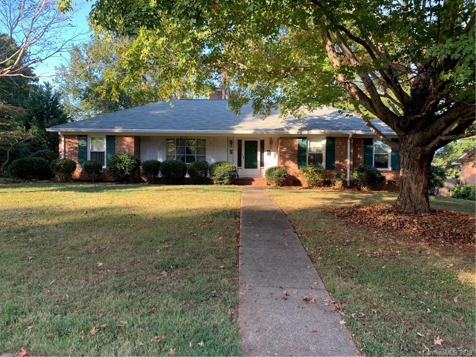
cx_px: 238
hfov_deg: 67.3
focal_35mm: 26
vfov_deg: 53.1
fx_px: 358
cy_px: 178
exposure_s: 1/121
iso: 32
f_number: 1.8
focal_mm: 4.25
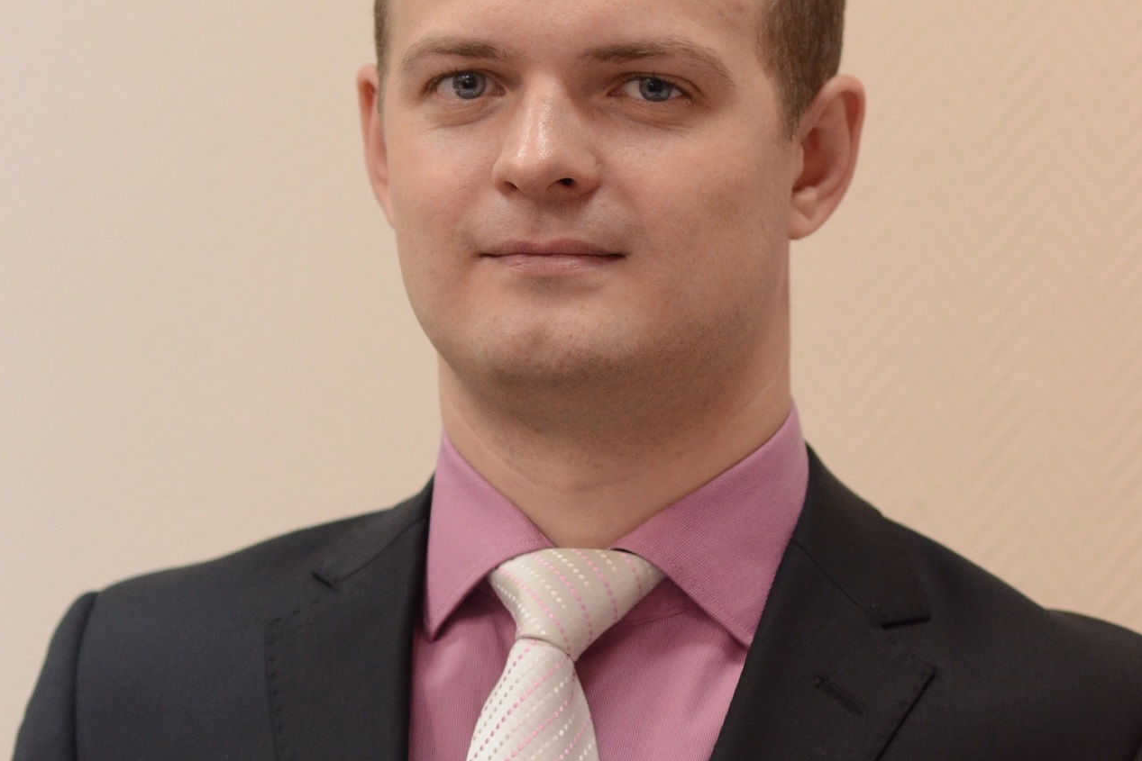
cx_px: 570
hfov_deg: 10.7
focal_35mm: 193
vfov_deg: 7.1
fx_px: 6115
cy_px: 503
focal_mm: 85
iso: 1250
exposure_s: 1/160
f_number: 2.8
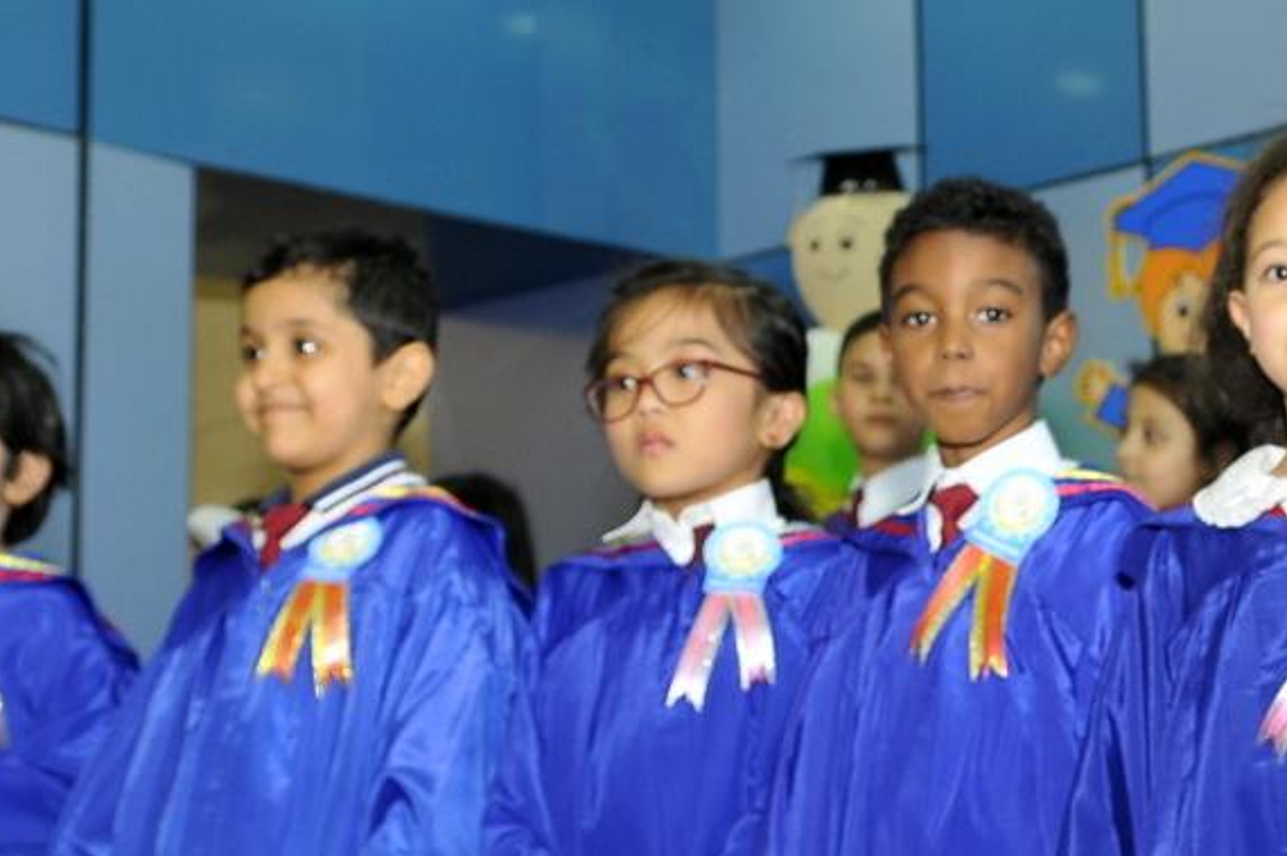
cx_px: 1091
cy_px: 439
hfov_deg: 19.9
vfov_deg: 13.5
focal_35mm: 101
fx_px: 3608
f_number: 4.5
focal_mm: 24
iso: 320
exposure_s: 1/60
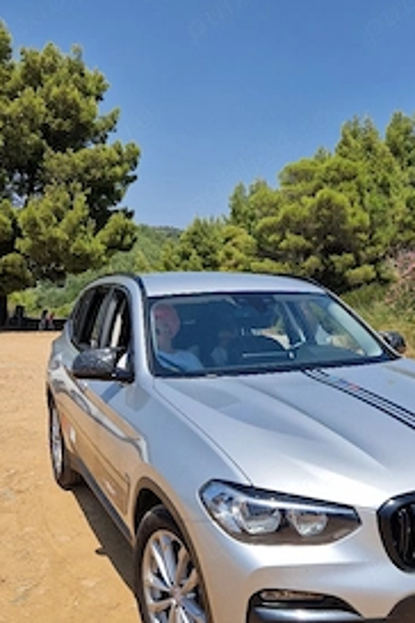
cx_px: 303
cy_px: 367
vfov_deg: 54.1
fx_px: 605
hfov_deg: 37.1
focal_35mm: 35
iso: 50
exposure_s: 1/2500
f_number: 1.8
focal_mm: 5.4
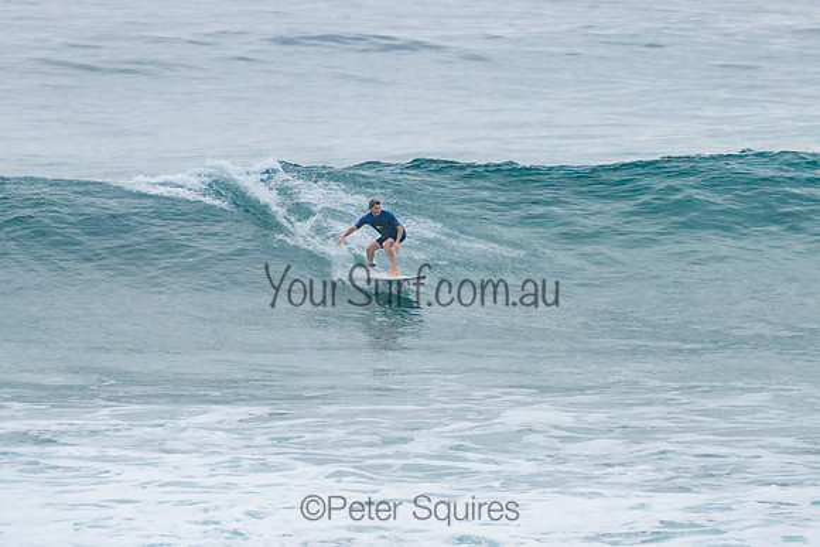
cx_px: 420
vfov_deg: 2.5
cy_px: 192
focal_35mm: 549
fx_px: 12517
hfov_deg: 3.8
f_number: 5.6
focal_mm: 400
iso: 500
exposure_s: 1/1250
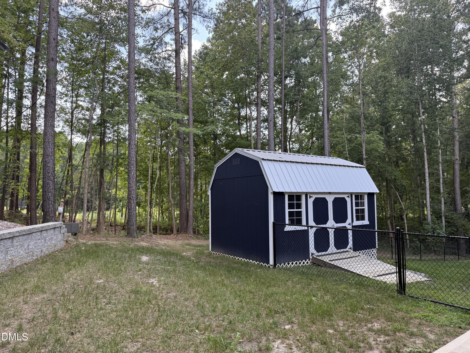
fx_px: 326
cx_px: 235
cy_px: 176
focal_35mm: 24
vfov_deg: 56.8
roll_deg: -0.7
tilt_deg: +4.2
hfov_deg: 71.6
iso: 100
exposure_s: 1/580
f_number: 1.78
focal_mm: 6.76
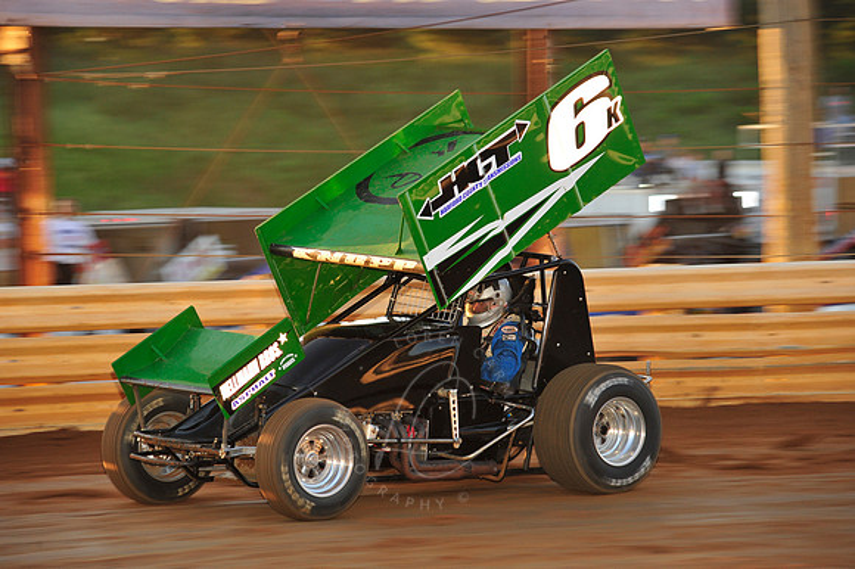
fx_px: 4391
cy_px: 284
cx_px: 428
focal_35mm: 185
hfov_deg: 11.1
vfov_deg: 7.4
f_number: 7.1
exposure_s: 1/320
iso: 800
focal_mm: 185
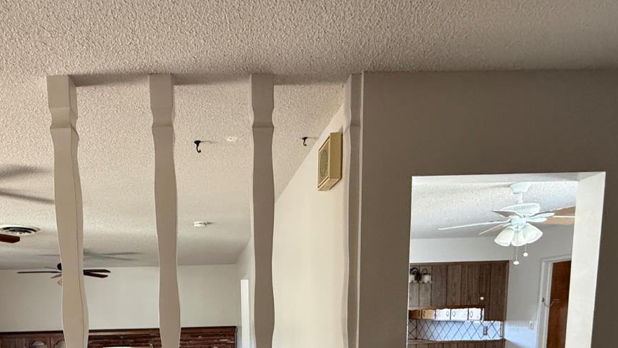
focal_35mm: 26
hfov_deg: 70.2
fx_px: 426
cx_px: 214
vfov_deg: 38.5
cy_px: 361
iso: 640
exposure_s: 1/60
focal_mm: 2.22
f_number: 2.2
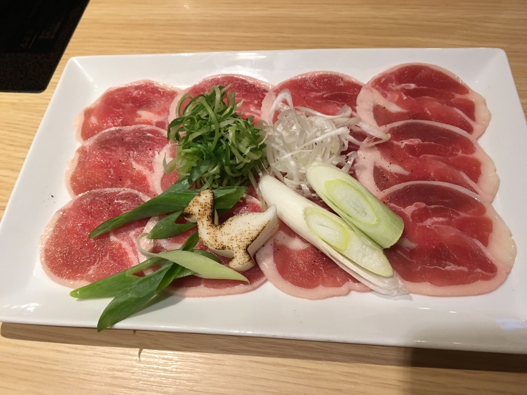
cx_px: 264
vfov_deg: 48.2
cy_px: 198
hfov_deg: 61.7
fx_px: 442
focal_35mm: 29
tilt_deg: -58.8
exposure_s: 1/30
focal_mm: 4.15
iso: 100
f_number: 2.2
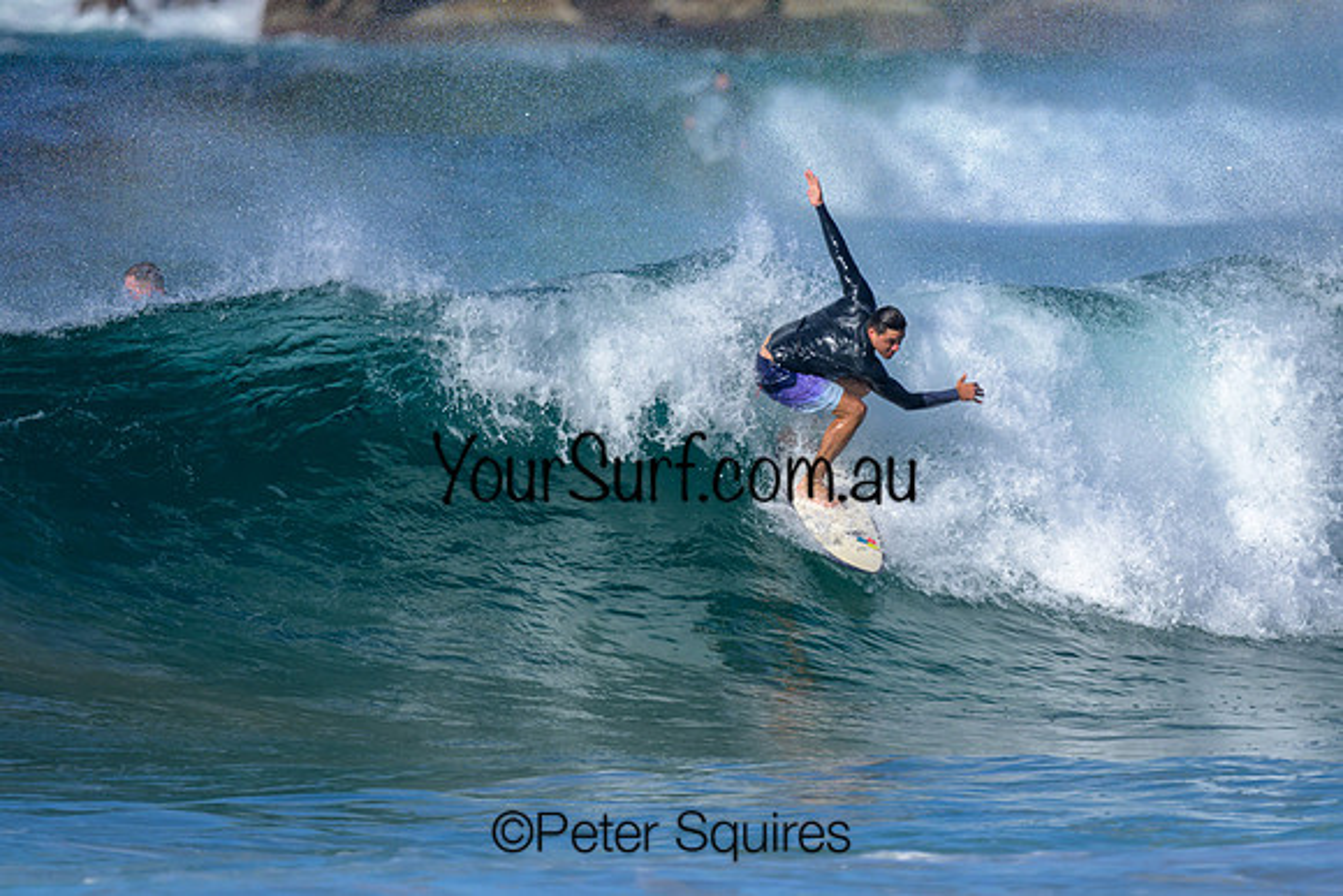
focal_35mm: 1100
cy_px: 537
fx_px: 41042
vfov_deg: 1.3
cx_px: 849
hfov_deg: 1.9
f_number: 6.3
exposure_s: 1/2000
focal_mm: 800
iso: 220
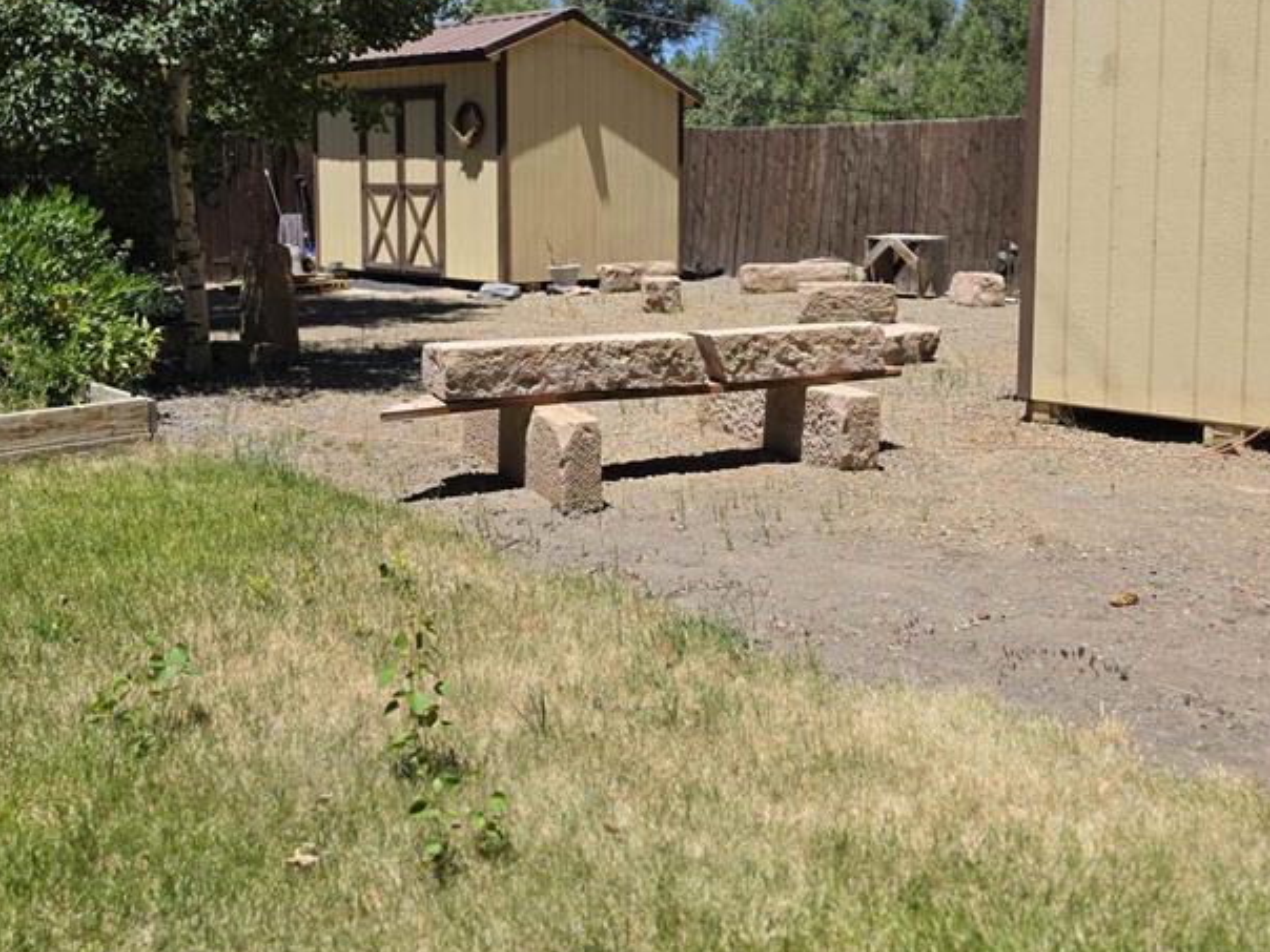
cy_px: 340
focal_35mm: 39
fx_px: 1431
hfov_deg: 47.8
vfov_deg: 36.5
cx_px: 685
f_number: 1.4
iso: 64
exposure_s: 1/7622
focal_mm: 6.5
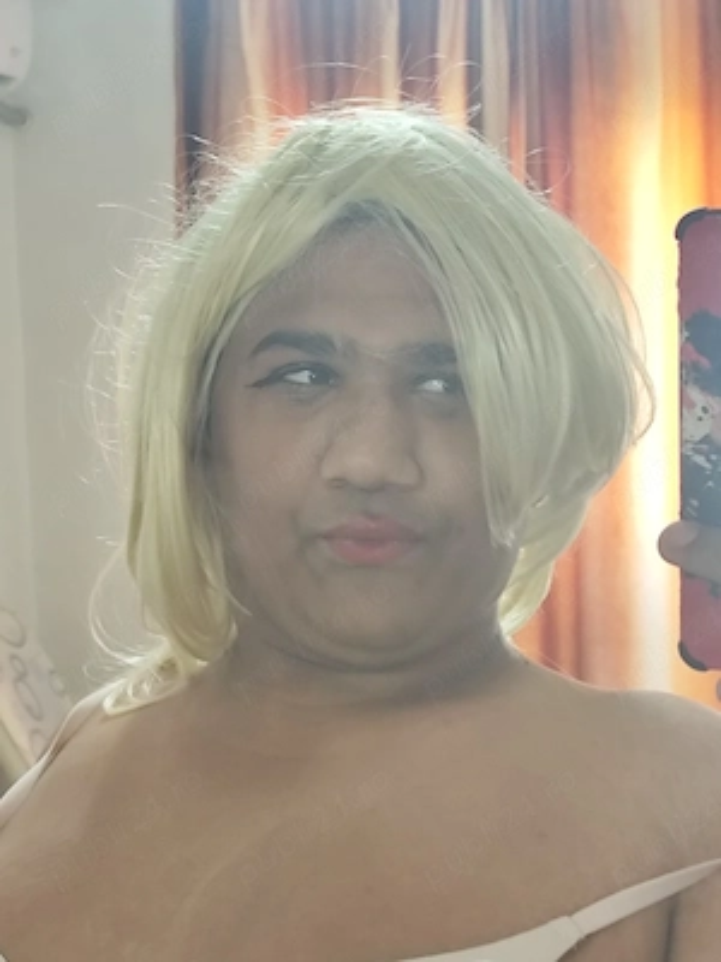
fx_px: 2055
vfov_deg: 26.3
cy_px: 481
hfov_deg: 19.9
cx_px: 360
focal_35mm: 74
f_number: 1.65
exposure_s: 1/25
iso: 200
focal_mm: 6.19
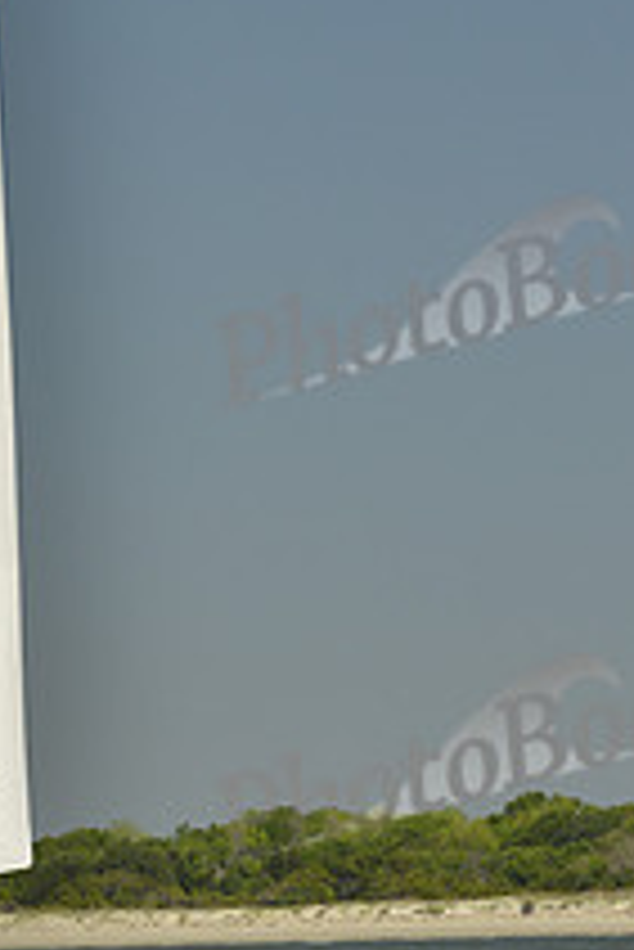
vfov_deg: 7.5
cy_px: 122
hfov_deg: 5.0
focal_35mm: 275
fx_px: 7252
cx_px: -16
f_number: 8
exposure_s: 1/800
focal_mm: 100
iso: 280
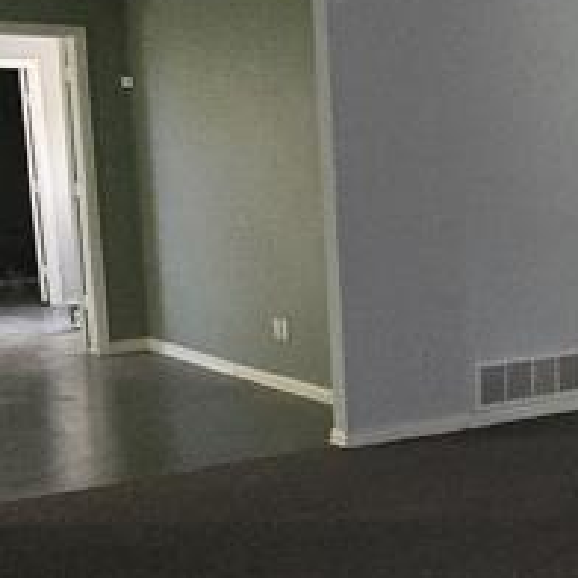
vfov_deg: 28.6
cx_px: 796
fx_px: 1133
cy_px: 333
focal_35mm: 60
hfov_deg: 24.2
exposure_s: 1/24
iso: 1250
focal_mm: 2.2
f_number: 2.2
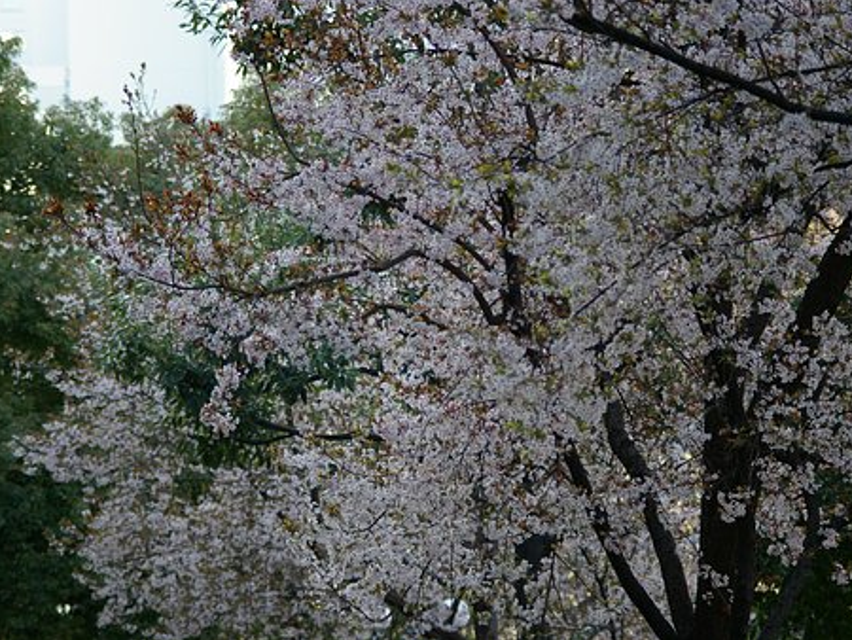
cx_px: 466
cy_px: 321
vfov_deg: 9.1
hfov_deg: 12.0
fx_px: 4039
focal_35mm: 164
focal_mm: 100
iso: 400
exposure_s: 1/125
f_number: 5.6
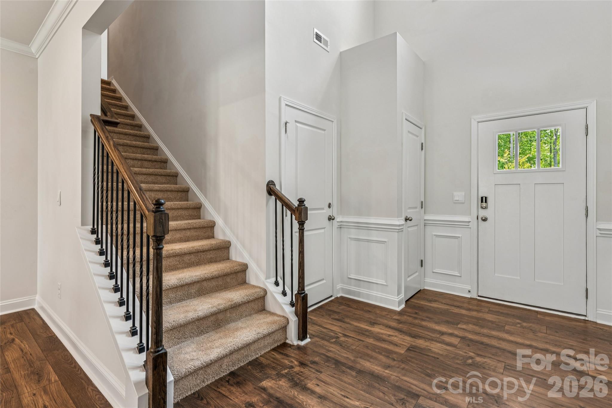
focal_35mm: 17
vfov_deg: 71.1
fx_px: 286
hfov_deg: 94.0
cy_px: 204
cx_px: 306
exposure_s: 1/2.5
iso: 100
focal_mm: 16.8
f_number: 9
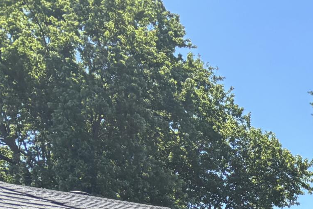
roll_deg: -0.1
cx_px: 601
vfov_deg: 11.2
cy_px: 459
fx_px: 930
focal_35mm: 107
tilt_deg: -2.5
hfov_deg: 15.7
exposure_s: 1/1845
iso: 50
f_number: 1.6
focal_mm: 5.96
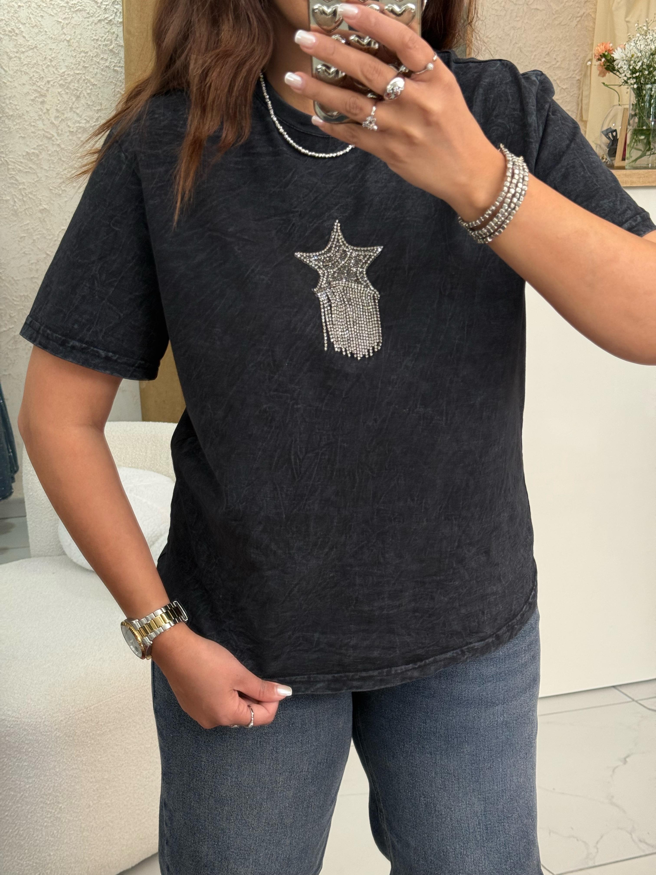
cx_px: 328
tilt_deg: -29.3
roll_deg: +0.4
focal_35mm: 48
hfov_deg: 30.3
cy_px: 438
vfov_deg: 39.7
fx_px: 1213
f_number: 1.78
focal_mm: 6.76
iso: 100
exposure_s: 1/118
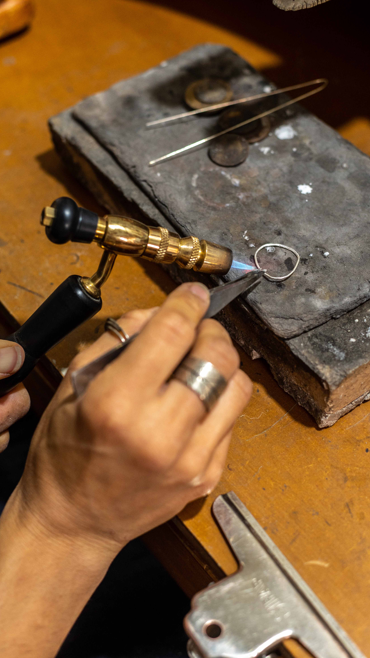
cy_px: 320
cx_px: 187
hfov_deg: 22.2
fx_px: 942
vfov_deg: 38.5
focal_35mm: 54
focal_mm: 50
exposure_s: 1/160
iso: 1600
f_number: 4
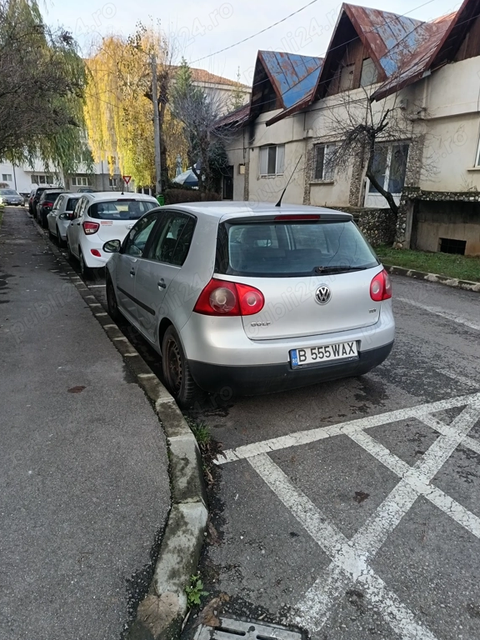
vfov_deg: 69.4
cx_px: 238
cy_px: 325
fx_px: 462
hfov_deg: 54.9
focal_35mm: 25
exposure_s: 1/100
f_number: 1.75
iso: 124
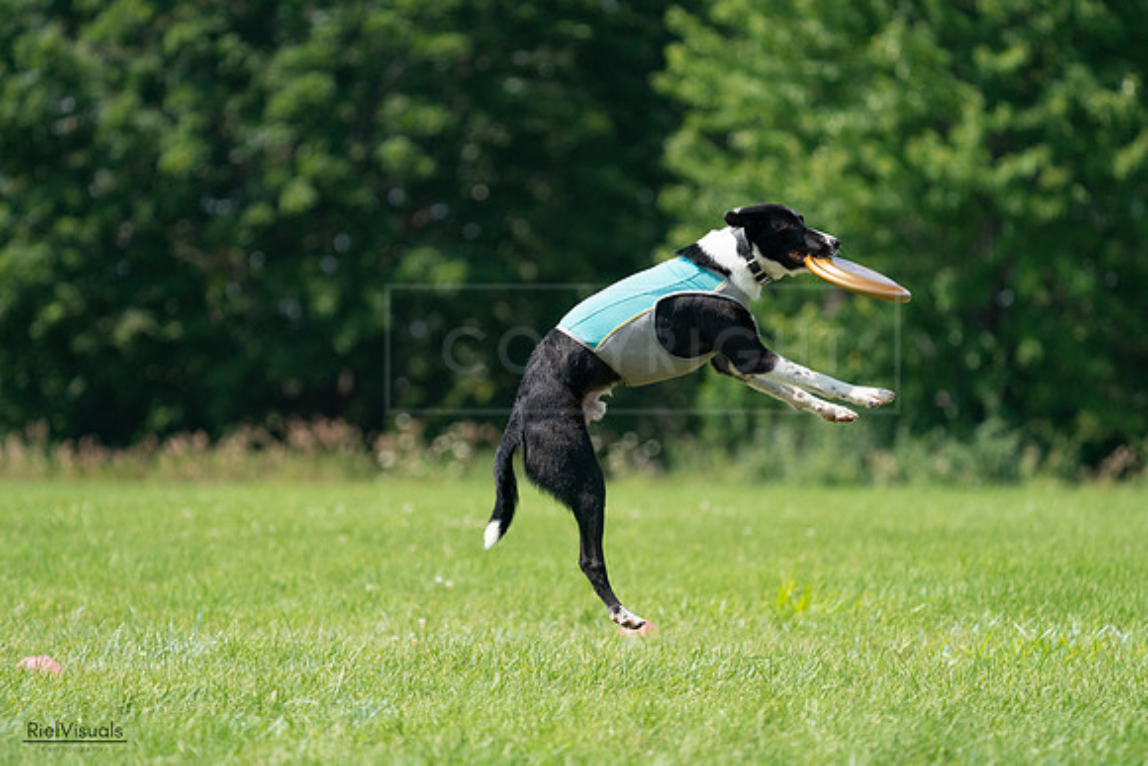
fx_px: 8612
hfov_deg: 7.6
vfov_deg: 5.1
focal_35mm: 270
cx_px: 574
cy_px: 383
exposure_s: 1/4000
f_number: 5.6
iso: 1600
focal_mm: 270
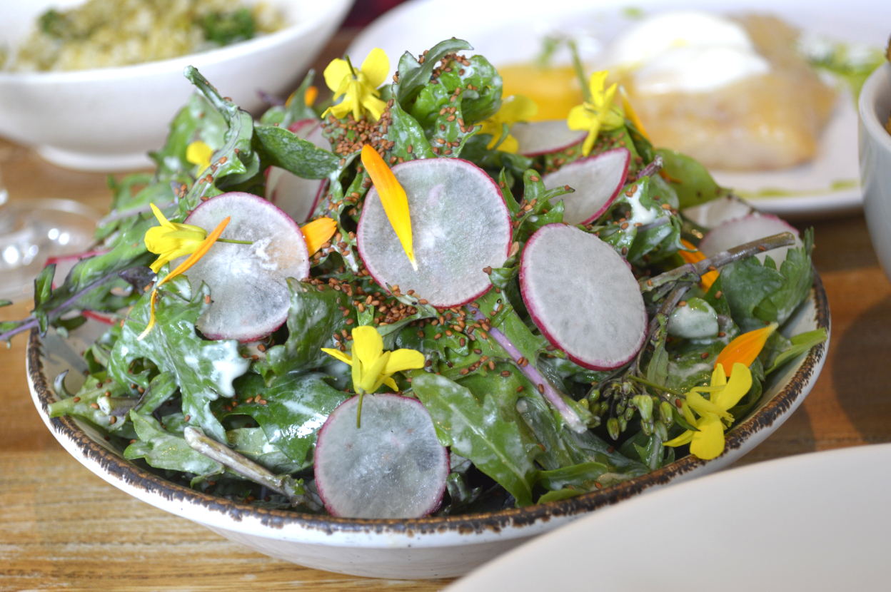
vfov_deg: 23.7
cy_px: 296
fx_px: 1410
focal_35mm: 57
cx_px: 446
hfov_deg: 35.1
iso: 400
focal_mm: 38
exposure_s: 1/30
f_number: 5
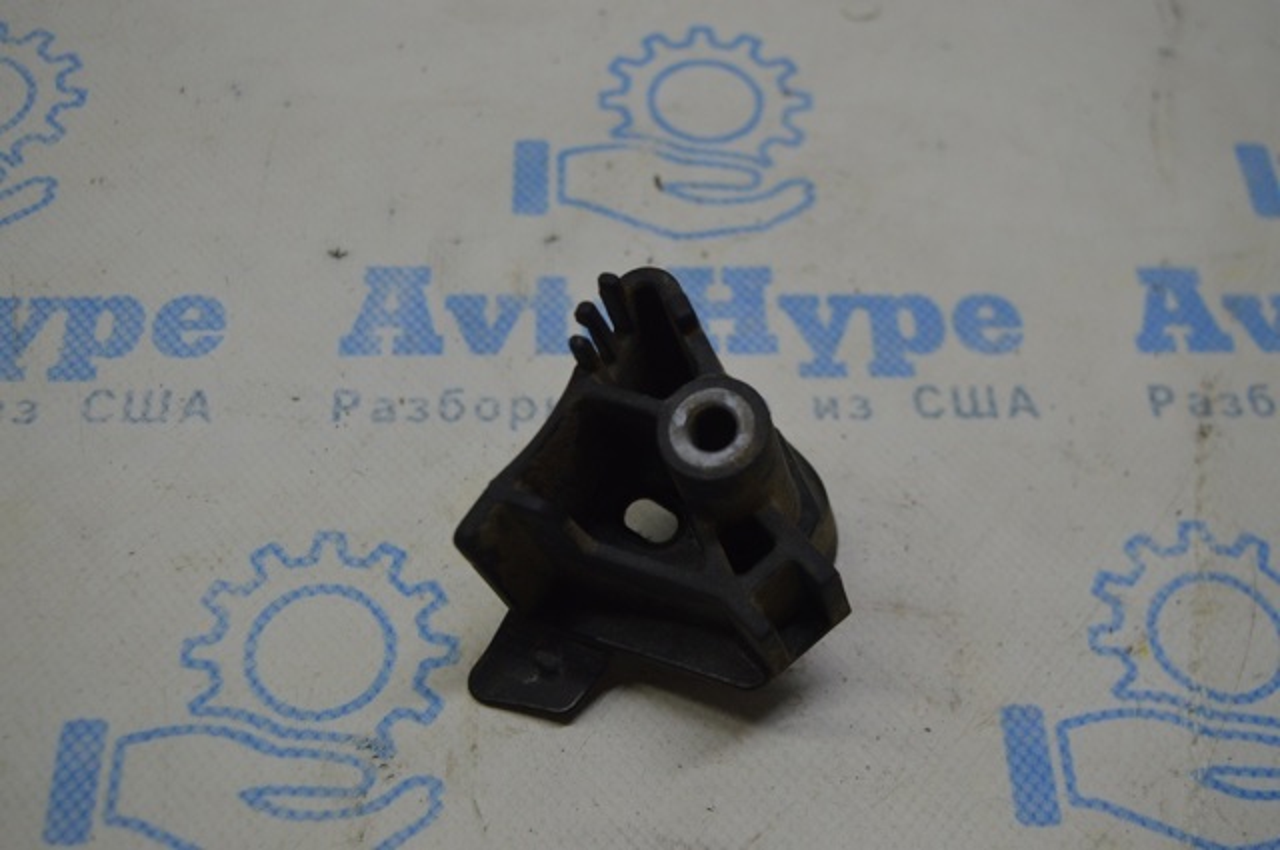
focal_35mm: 45
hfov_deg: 43.7
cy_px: 425
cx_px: 640
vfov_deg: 29.8
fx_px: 1598
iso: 400
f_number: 5
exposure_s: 1/100
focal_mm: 30
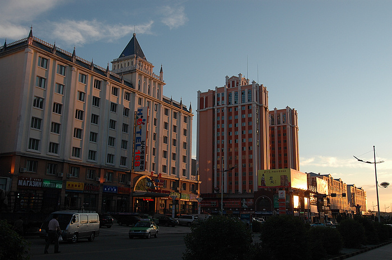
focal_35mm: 36
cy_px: 130
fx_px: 392
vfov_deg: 36.8
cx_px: 196
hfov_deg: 53.2
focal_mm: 24
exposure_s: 1/160
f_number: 8
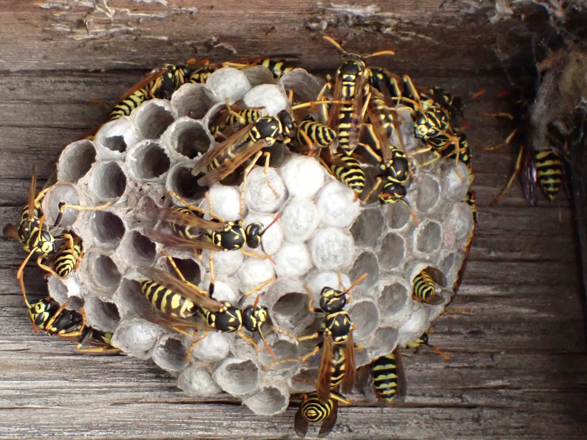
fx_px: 1696
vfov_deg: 14.8
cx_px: 294
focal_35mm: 100
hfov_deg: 19.6
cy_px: 220
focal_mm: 18
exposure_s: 1/100
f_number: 4.9
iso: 1000
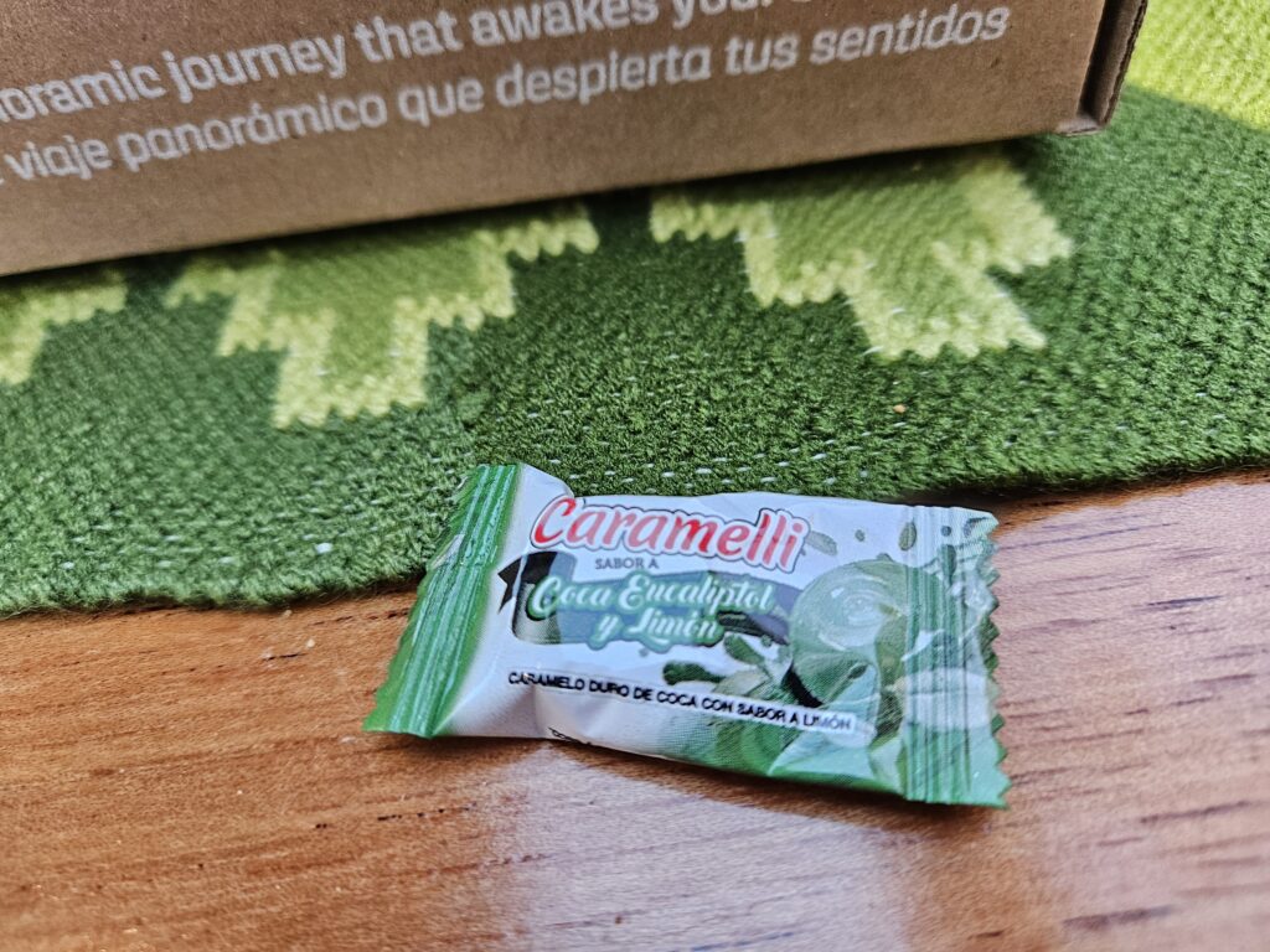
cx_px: 635
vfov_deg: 58.9
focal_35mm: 23
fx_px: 844
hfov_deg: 73.9
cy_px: 476
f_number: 1.8
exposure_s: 1/120
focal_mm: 5.4
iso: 160
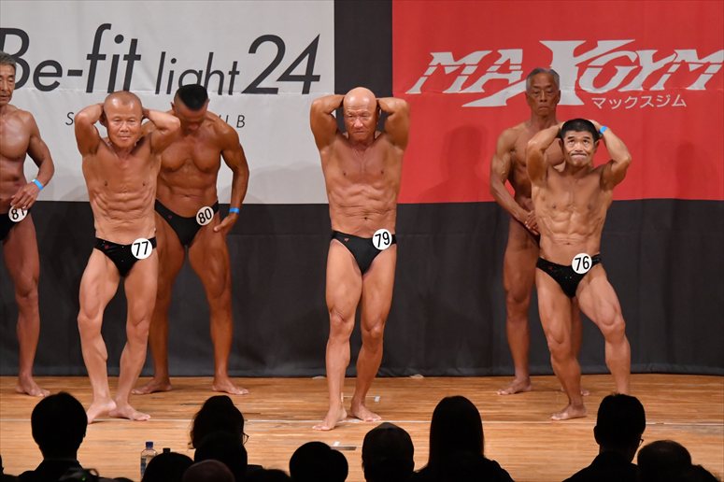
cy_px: 241
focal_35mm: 240
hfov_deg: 8.6
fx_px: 4824
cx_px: 362
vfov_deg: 5.7
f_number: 5.6
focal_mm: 160
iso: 7200
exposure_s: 1/400
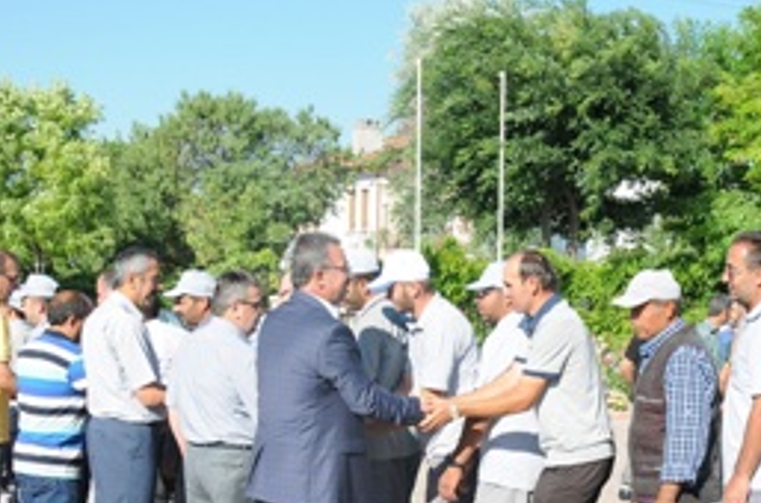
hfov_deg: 29.6
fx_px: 1434
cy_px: 386
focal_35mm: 68
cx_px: 483
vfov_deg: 19.7
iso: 200
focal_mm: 26
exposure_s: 1/200
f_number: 9
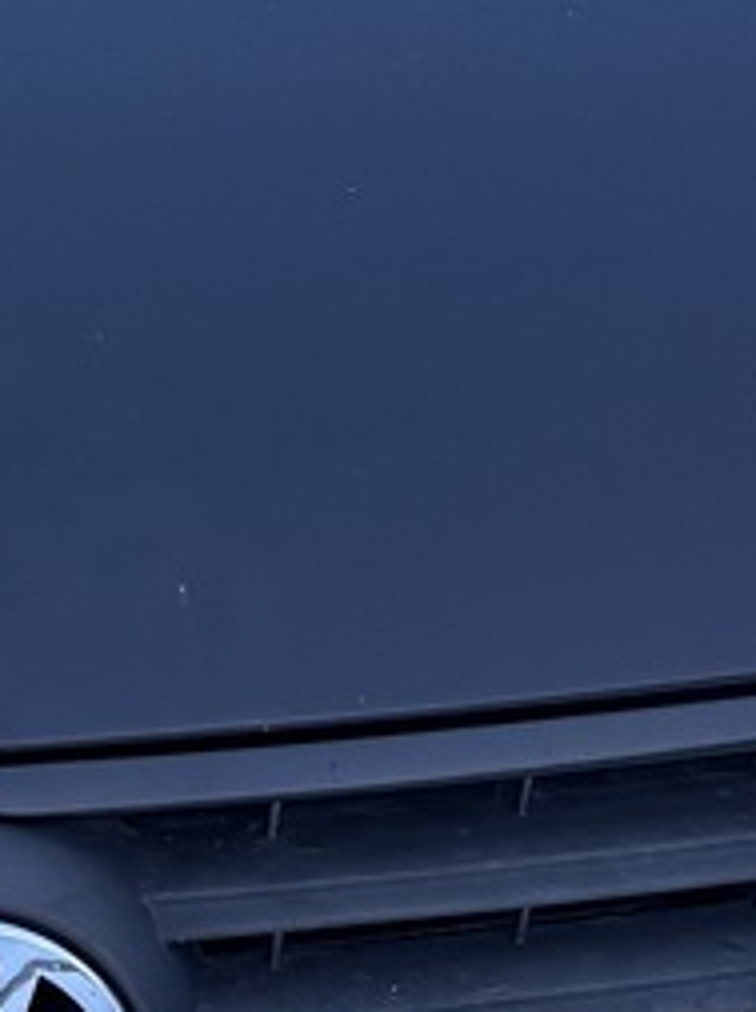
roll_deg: -4.0
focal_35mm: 152
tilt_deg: -24.3
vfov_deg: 12.9
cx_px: -404
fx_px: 4437
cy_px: 48
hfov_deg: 9.4
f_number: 1.78
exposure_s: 1/100
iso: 200
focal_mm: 6.76
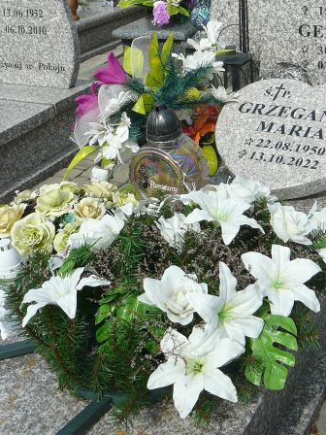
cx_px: 229
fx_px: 628
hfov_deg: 28.8
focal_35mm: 50
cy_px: 168
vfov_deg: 38.0
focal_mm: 5.2
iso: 80
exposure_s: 1/400
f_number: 5
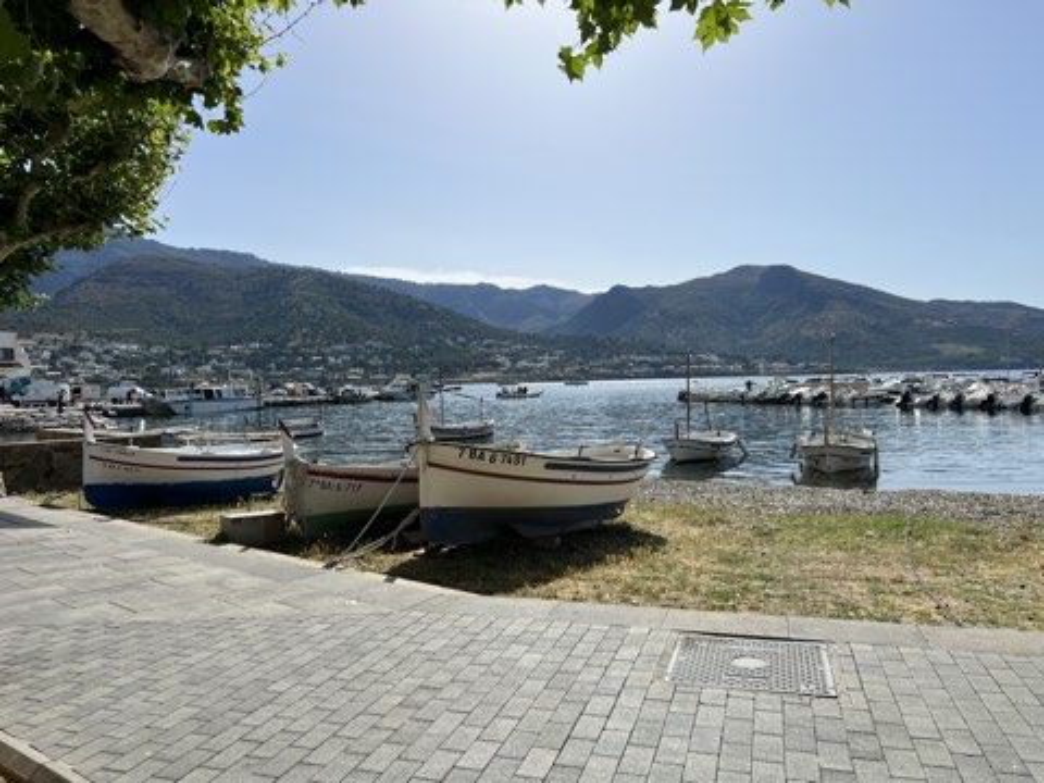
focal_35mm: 26
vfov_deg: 53.1
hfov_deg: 67.3
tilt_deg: -1.4
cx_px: 522
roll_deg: +1.0
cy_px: 392
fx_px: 784
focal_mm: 5.7
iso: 50
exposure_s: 1/8696
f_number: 1.5
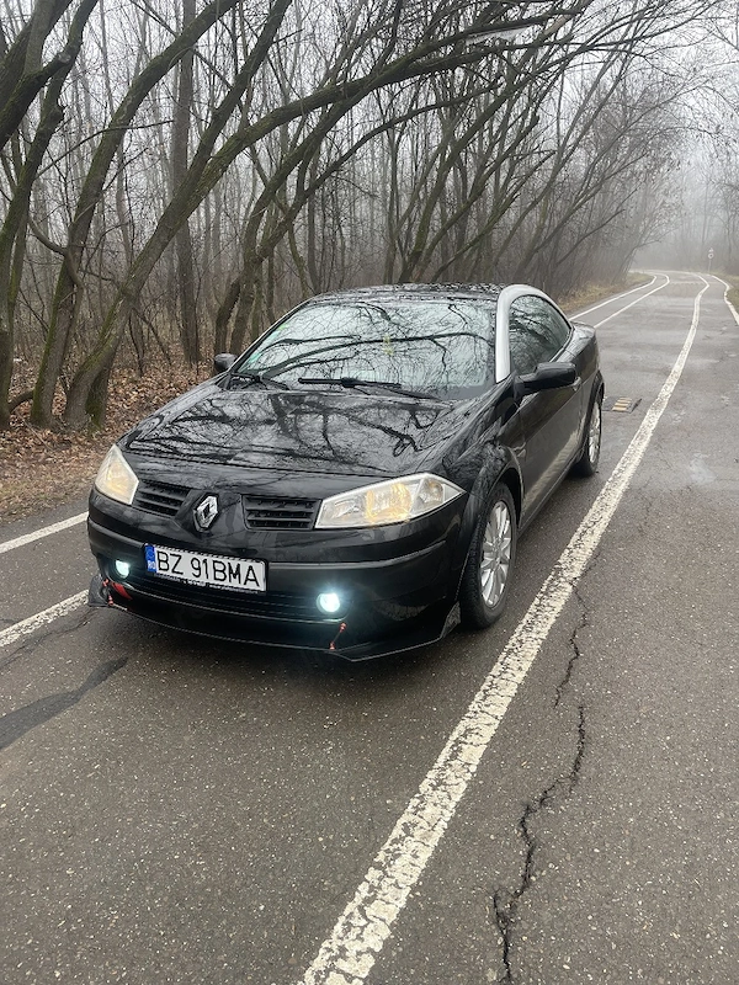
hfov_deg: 53.1
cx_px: 370
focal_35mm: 26
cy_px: 492
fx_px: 740
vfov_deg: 67.3
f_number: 1.6
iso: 32
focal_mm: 4.2
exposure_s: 1/370
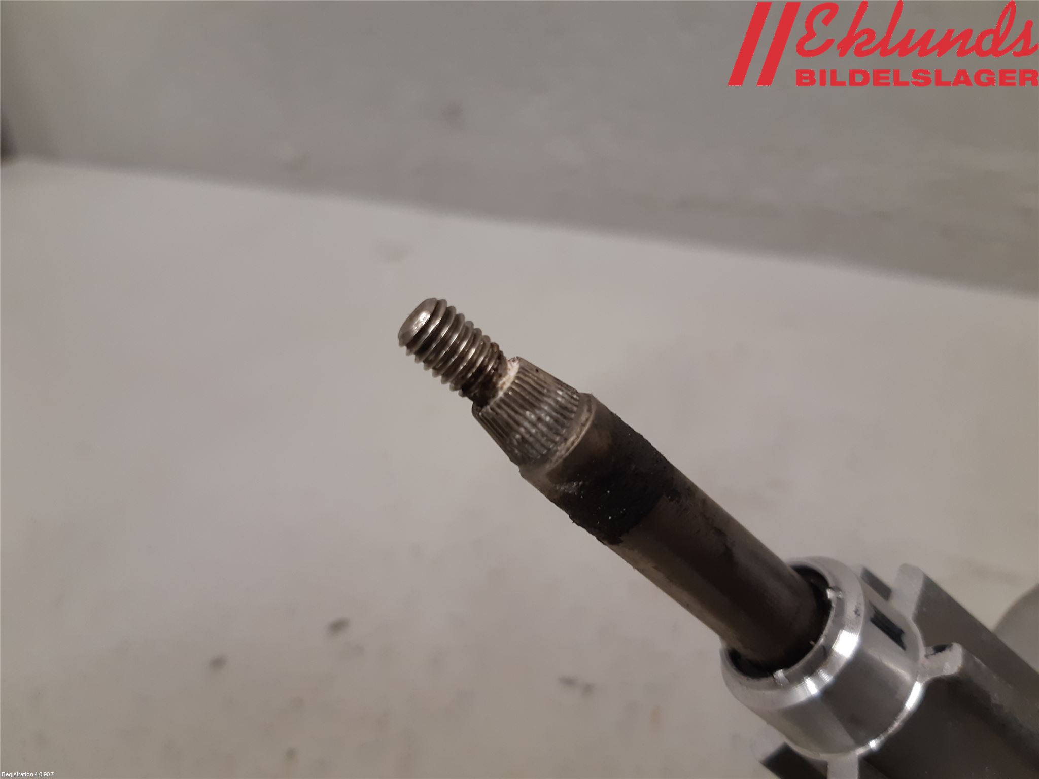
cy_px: 390
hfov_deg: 67.3
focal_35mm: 26
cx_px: 520
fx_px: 780
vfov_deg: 53.1
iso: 125
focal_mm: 3.93
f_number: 1.7
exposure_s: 1/50
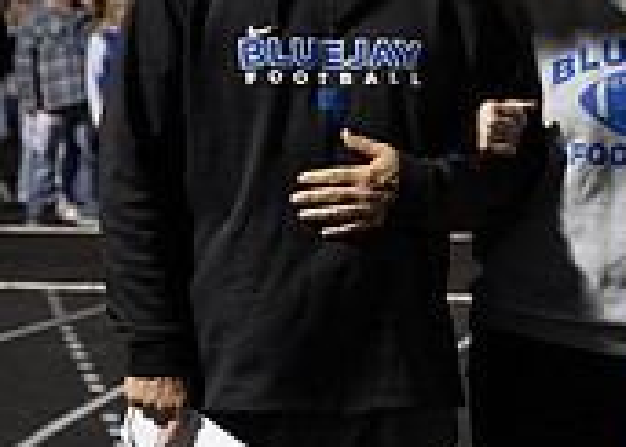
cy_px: 240
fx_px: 3483
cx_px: 928
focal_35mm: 196
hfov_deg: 10.0
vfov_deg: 7.3
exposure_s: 1/160
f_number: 3.5
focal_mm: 45
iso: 1600
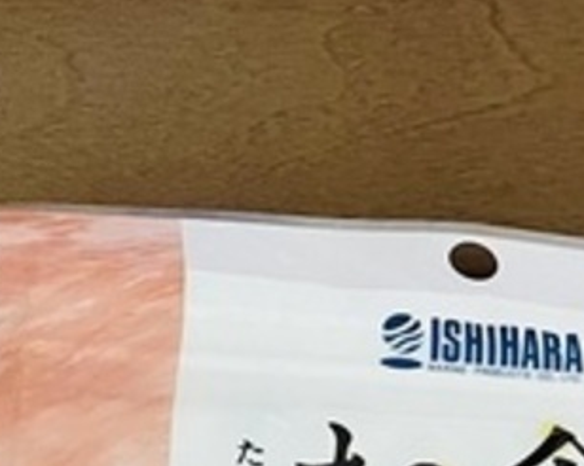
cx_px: -148
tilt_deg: -88.0
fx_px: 1917
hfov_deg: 16.5
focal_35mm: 111
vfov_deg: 12.8
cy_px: 794
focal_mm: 3.99
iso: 400
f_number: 1.8
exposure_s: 1/30
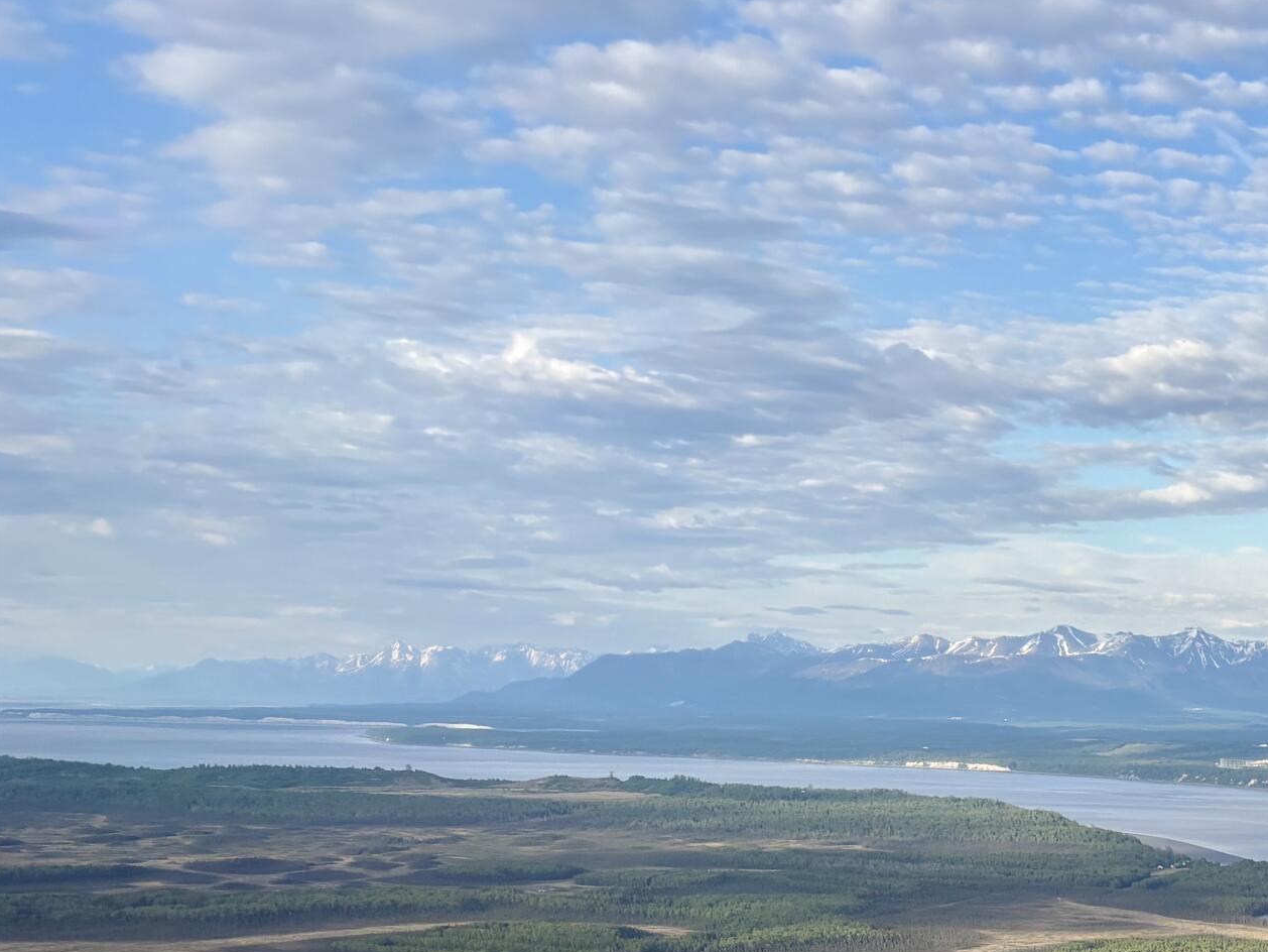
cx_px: 1508
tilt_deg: -7.7
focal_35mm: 62
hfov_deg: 27.5
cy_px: 1116
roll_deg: +0.8
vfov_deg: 22.0
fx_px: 2272
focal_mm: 5.96
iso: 50
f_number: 1.6
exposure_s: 1/1287
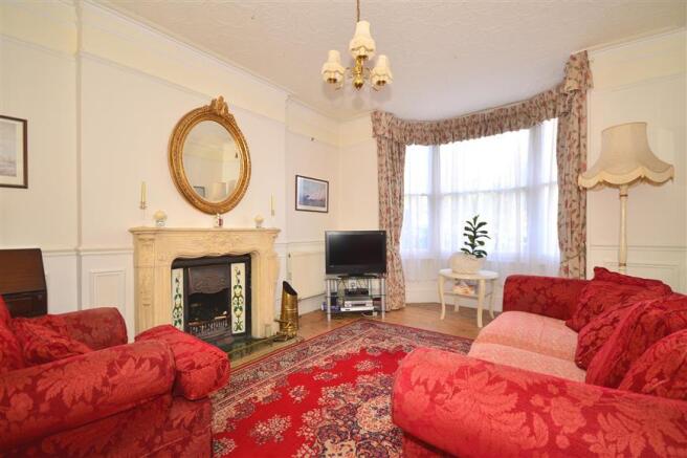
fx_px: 286
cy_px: 229
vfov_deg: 77.3
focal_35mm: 15
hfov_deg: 100.4
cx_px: 344
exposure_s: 1/25
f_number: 5
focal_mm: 10
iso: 200
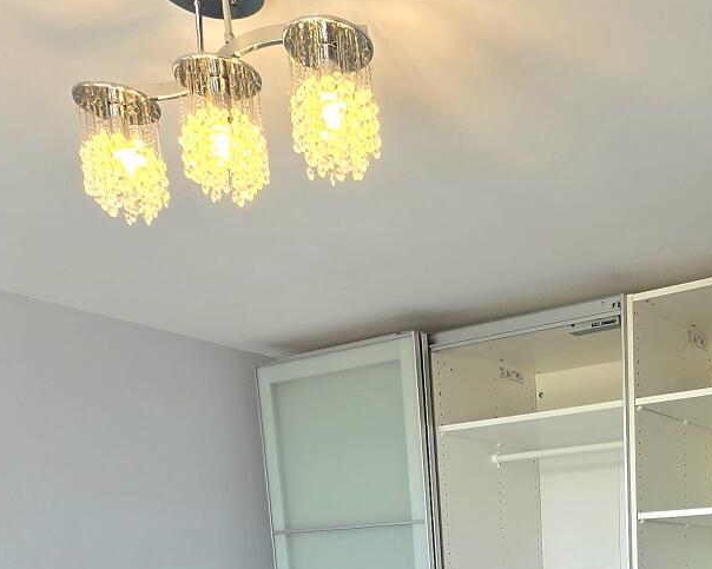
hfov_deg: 40.8
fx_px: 885
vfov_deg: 27.9
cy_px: 783
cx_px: 627
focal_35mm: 42
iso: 32
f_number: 2.2
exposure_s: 1/60.2
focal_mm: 1.7
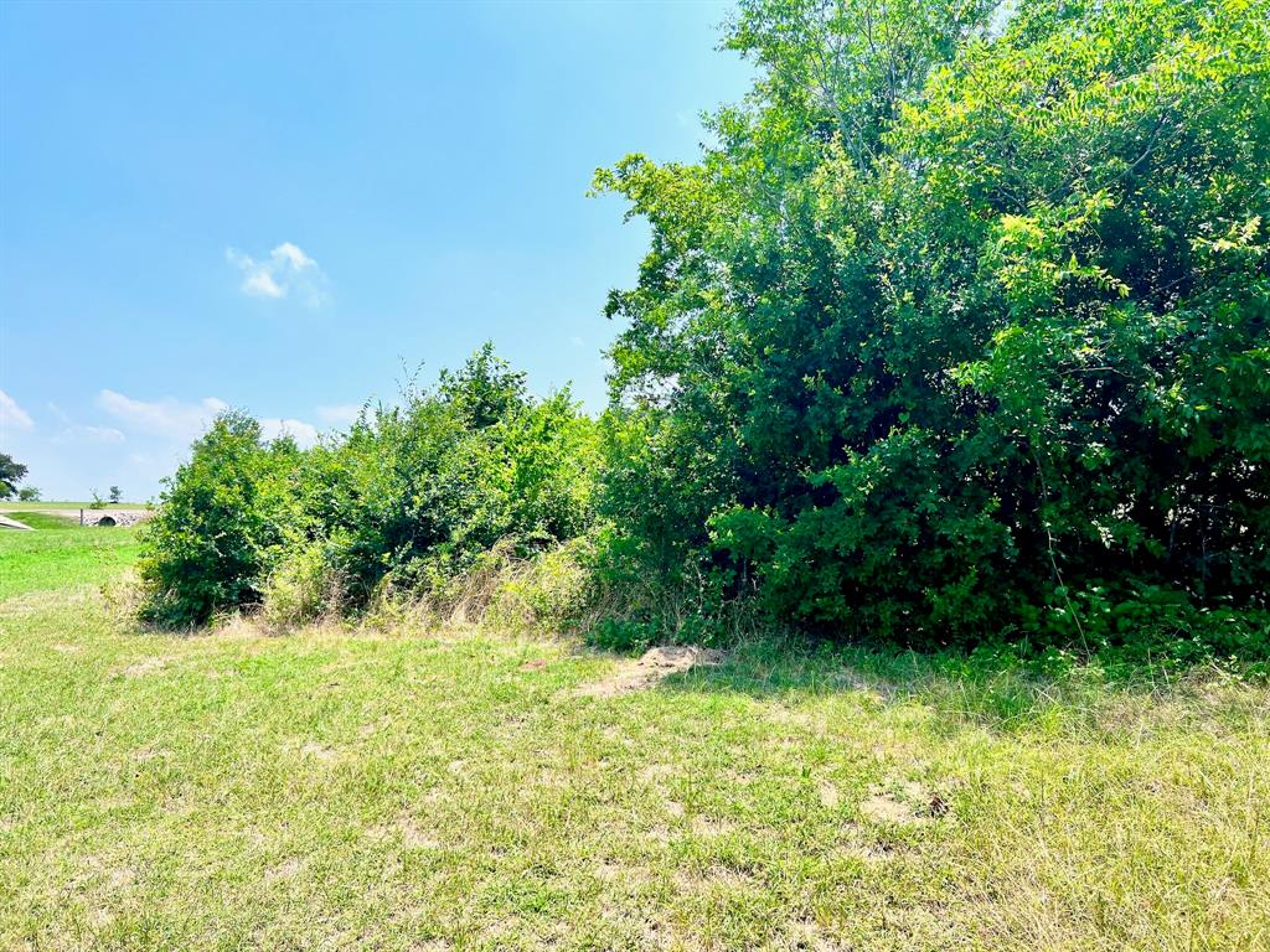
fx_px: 954
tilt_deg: +4.4
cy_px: 476
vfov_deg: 53.1
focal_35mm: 26
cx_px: 635
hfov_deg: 67.3
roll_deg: -0.8
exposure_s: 1/3165
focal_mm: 5.7
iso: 50
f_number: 1.5
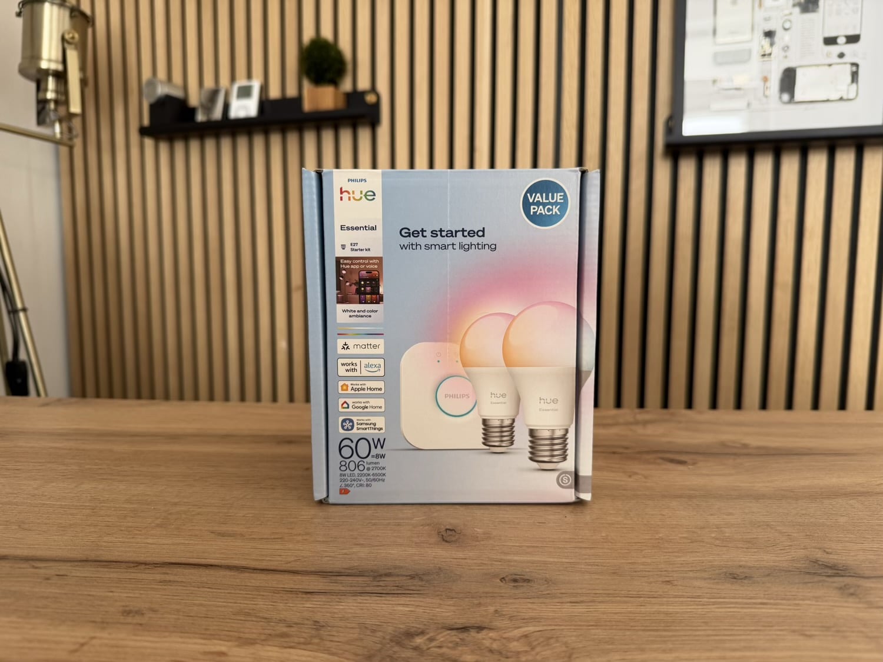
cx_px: 442
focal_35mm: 24
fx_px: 612
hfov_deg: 71.6
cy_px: 331
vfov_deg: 56.8
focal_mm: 6.76
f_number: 1.78
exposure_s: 1/121
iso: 100
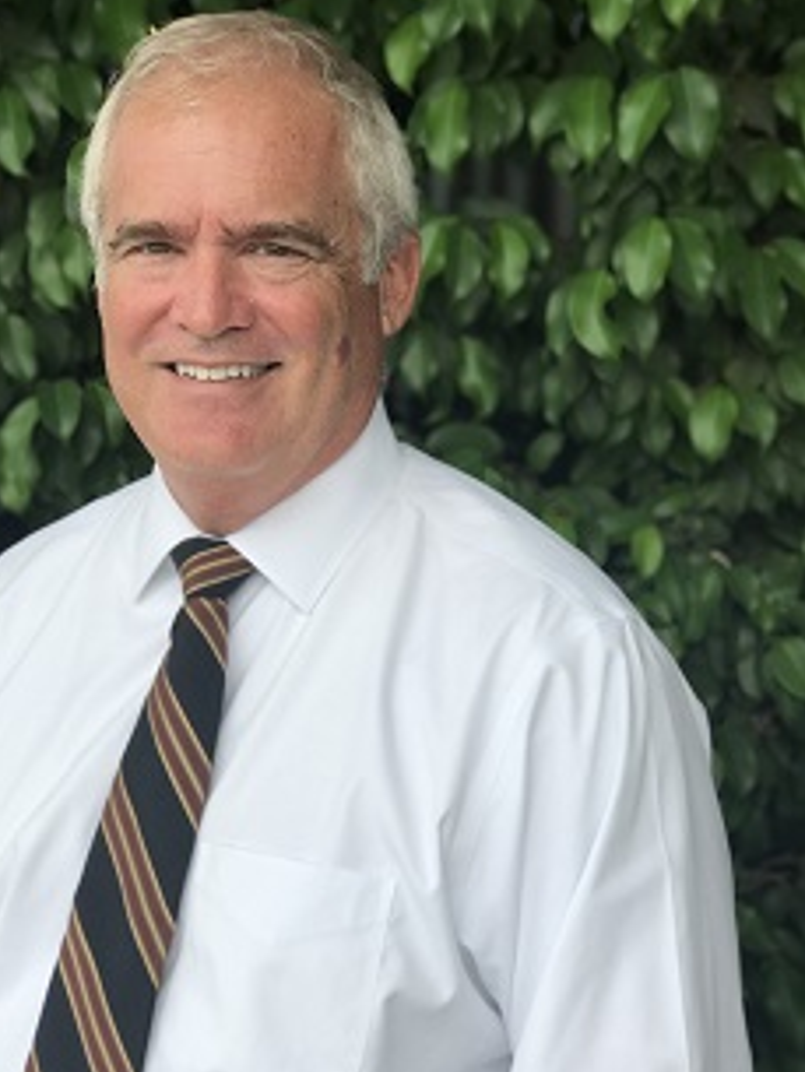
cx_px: 308
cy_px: 601
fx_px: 2200
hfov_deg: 20.7
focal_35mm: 71
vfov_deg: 27.4
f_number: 2.8
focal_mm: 6.6
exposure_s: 1/194
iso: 20
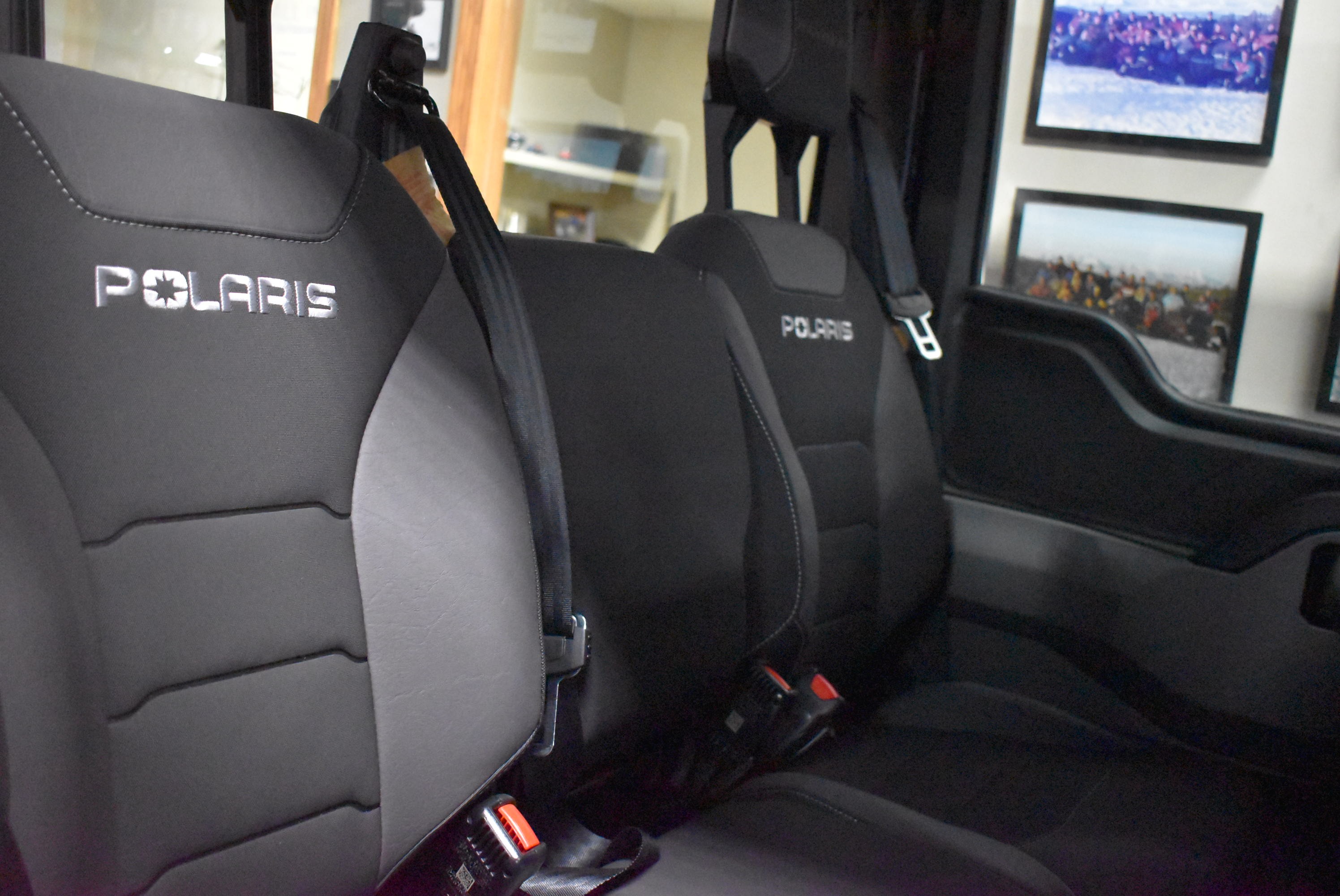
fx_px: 1453
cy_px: 448
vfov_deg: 34.3
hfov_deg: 49.5
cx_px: 670
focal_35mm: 39
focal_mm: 26
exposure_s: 1/100
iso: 12800
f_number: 4
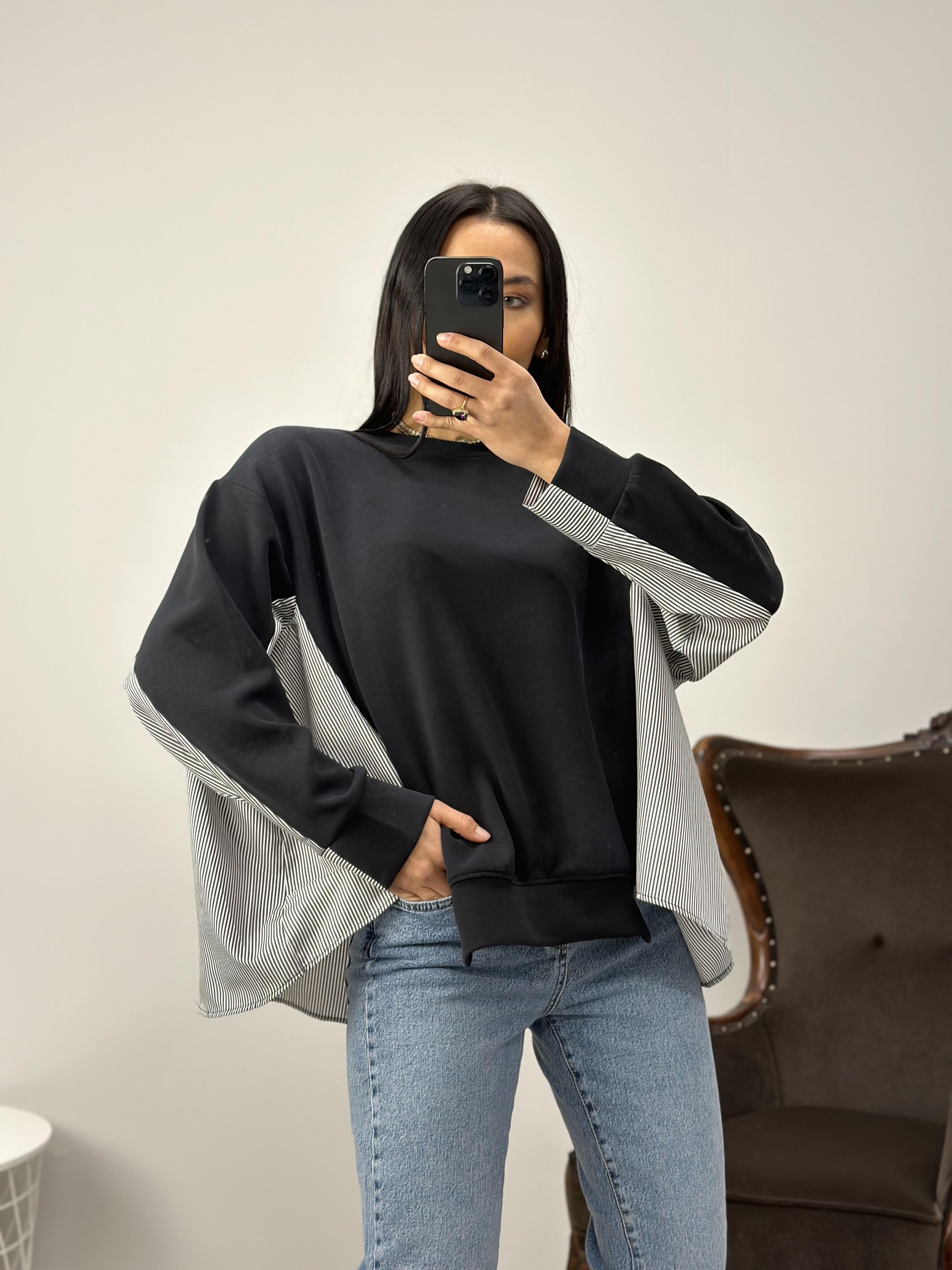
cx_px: 476
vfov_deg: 39.7
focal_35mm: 48
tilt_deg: -25.7
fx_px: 1760
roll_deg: -0.5
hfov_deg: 30.3
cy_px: 635
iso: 100
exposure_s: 1/50
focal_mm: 6.86
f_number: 1.78
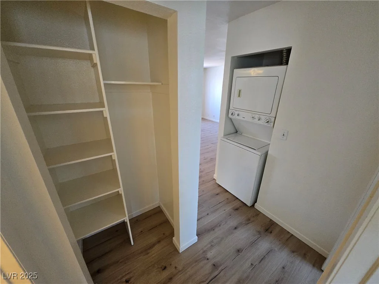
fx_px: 142
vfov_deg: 89.9
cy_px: 142
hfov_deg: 106.2
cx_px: 190
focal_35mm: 13
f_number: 2.2
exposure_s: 1/60
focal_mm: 1.7
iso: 320
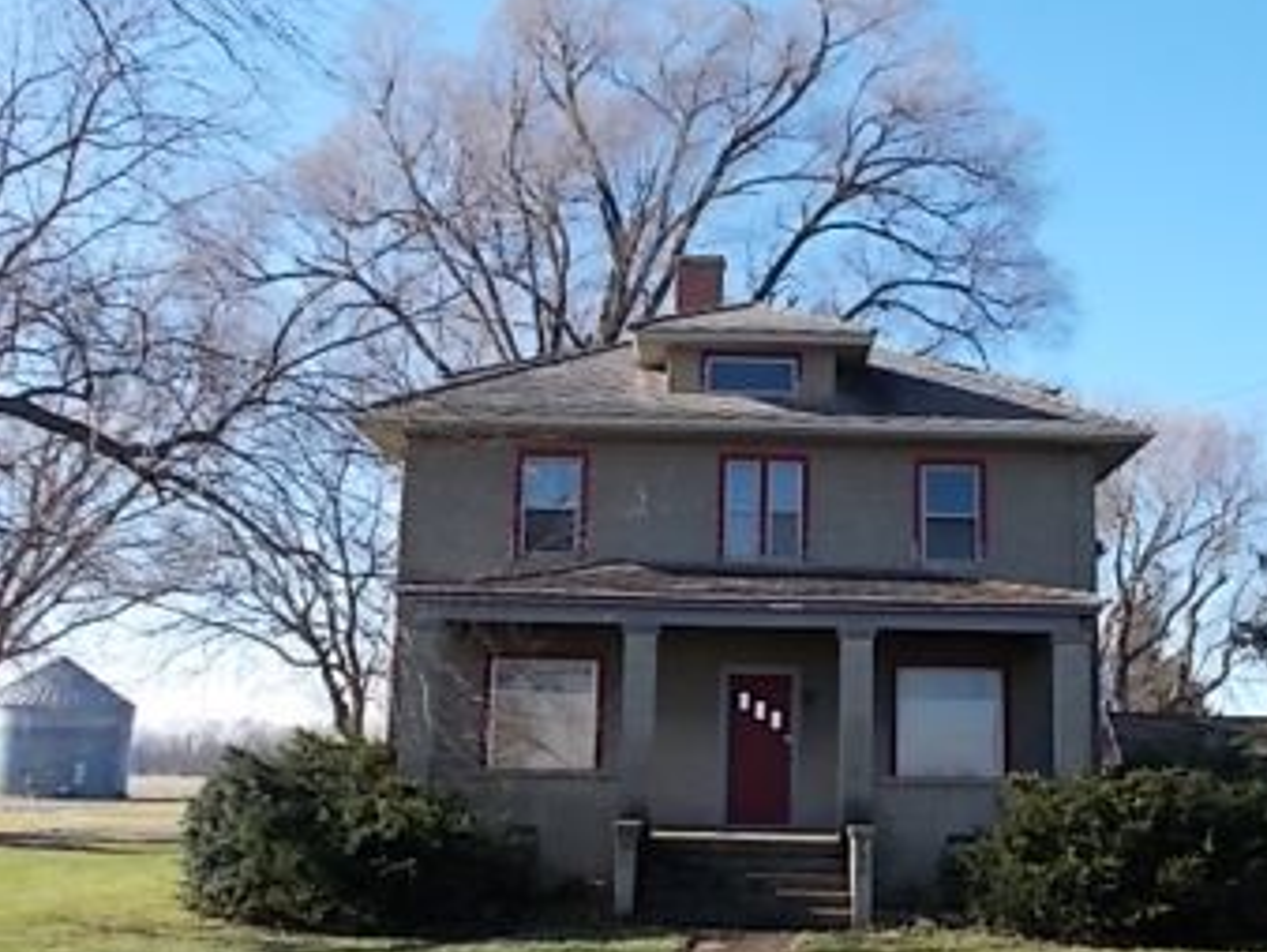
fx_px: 1648
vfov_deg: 32.2
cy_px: 465
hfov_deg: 41.8
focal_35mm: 45
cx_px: 776
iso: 80
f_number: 3.6
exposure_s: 1/400
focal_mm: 6
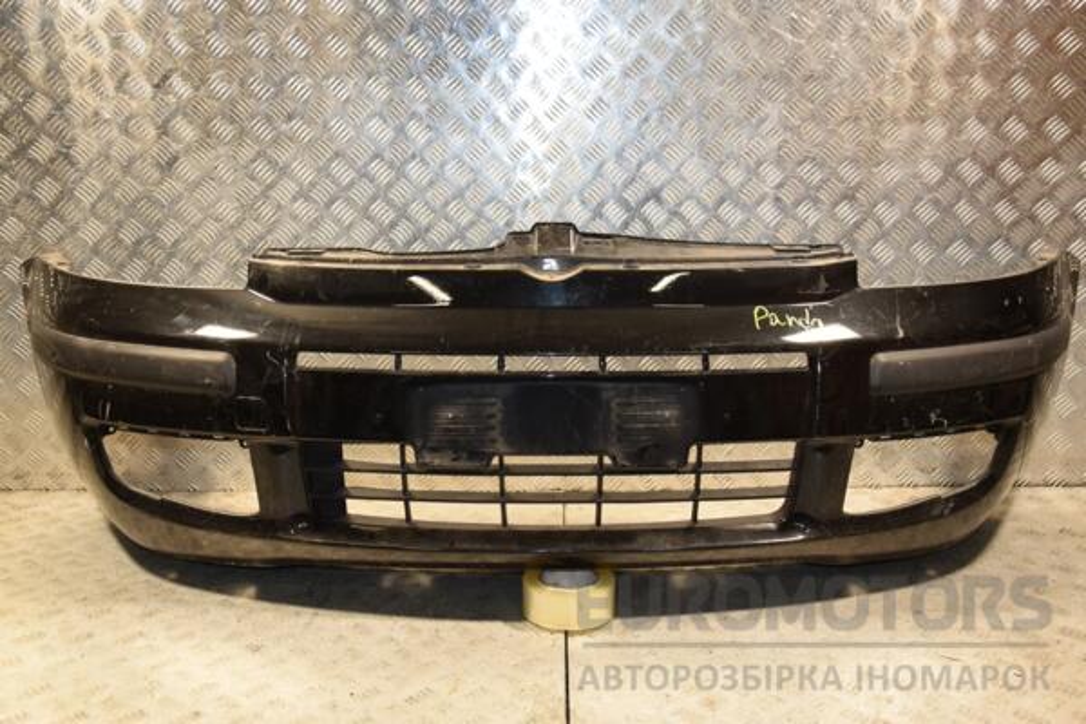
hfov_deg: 49.6
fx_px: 1176
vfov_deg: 34.2
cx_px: 543
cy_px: 362
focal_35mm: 39
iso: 800
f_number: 5
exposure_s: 1/200
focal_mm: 26
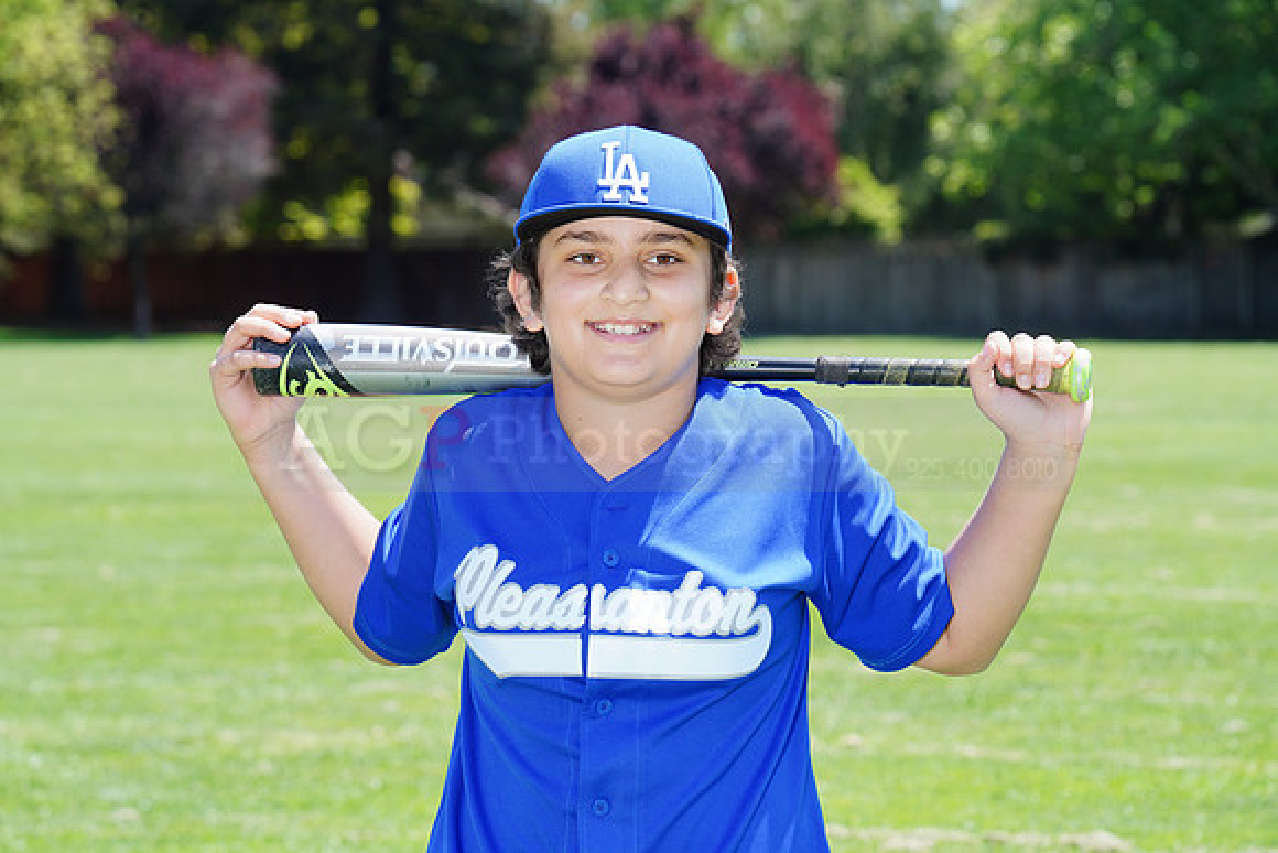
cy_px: 426
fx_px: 5255
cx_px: 639
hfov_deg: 13.9
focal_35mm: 148
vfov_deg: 9.3
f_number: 9
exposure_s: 1/200
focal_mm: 148
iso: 200
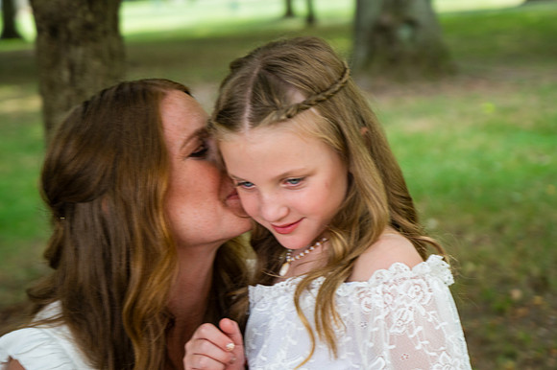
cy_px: 180
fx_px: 1209
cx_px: 287
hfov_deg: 25.9
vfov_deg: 17.4
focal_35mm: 78
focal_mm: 70
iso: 250
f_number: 4
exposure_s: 1/160
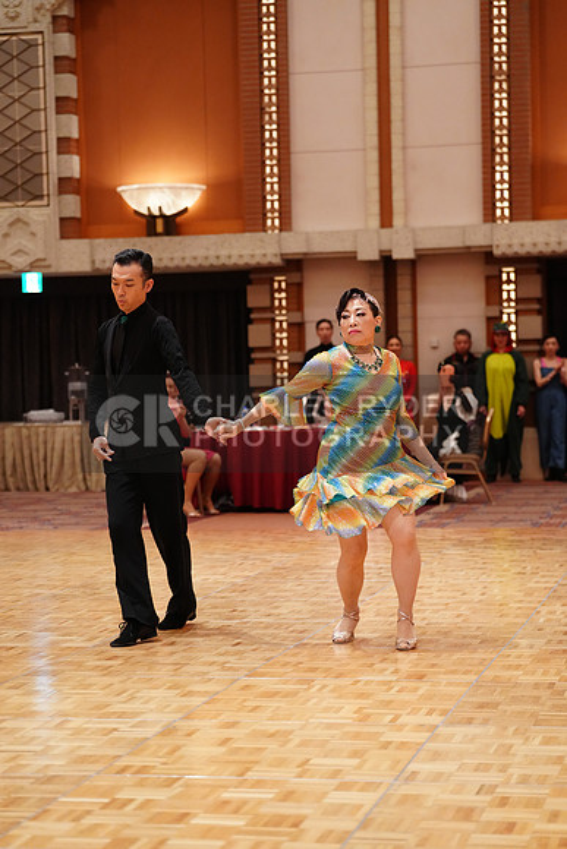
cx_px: 284
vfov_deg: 24.5
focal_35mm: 83
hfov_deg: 16.5
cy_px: 424
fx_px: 1960
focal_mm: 83
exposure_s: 1/320
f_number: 2.8
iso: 3200
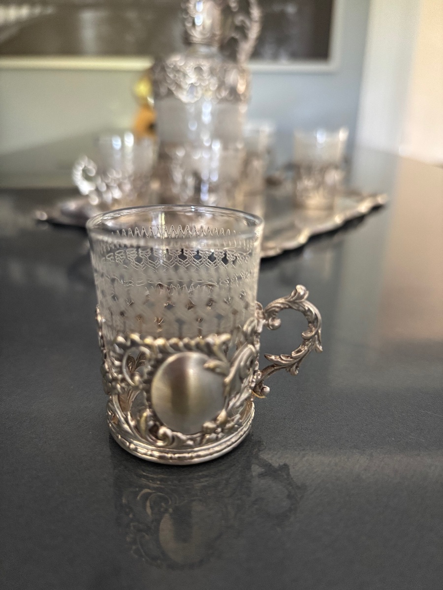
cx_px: 222
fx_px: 444
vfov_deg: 67.3
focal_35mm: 26
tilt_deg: -23.1
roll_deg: -0.7
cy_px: 295
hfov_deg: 53.1
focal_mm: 5.96
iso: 500
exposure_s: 1/55
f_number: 1.6
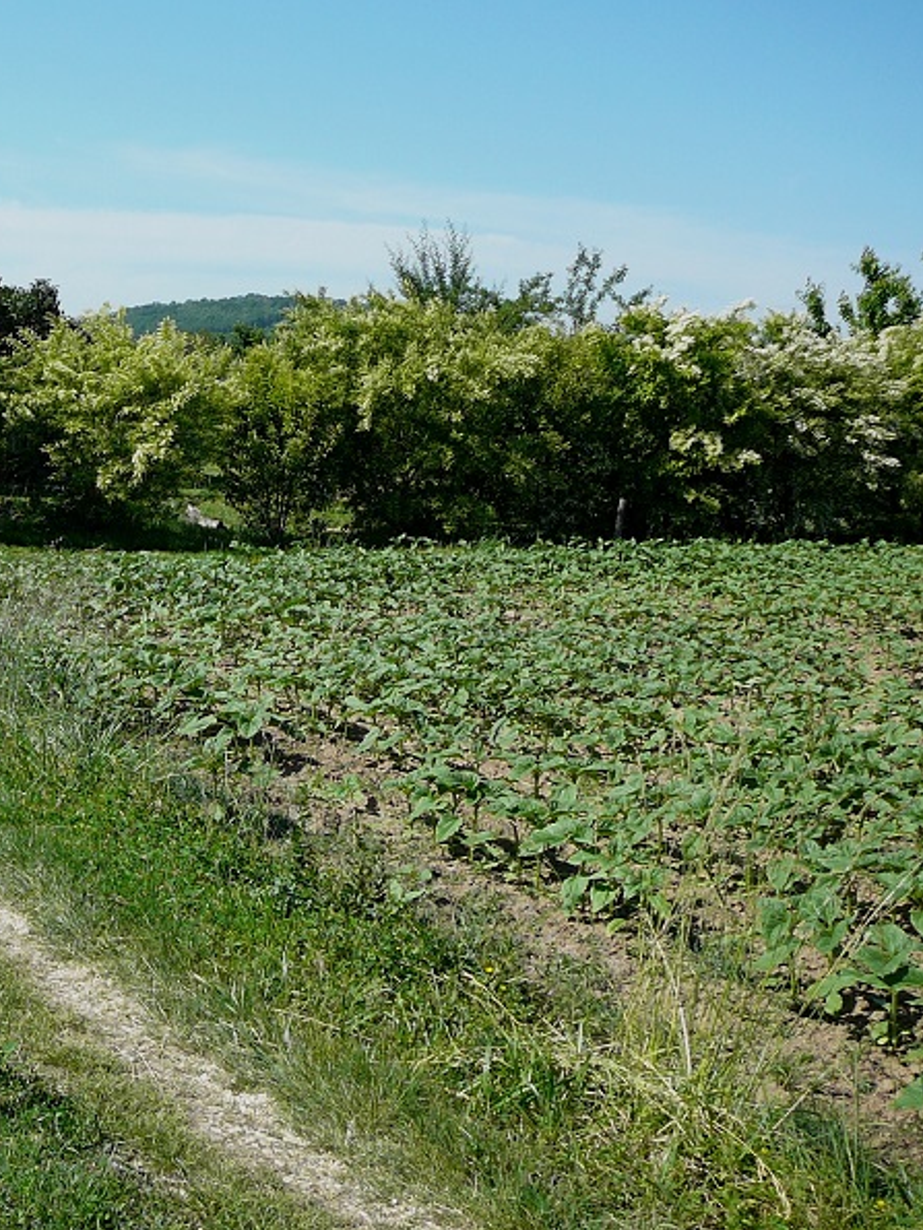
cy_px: 617
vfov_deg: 40.4
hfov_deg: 30.1
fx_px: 1671
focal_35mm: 47
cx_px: 167
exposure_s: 1/800
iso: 80
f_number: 2.8
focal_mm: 5.2
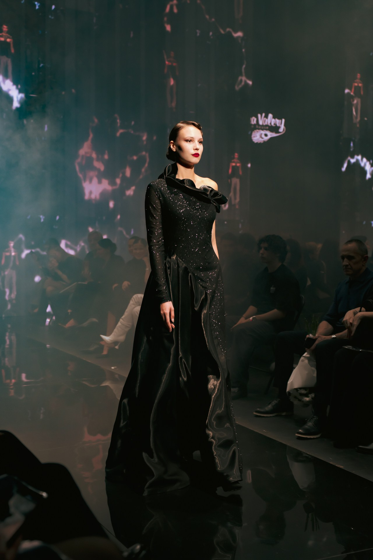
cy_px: 280
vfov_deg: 36.9
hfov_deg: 25.1
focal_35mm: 54
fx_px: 839
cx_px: 186
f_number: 3.5
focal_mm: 54
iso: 1600
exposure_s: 1/200
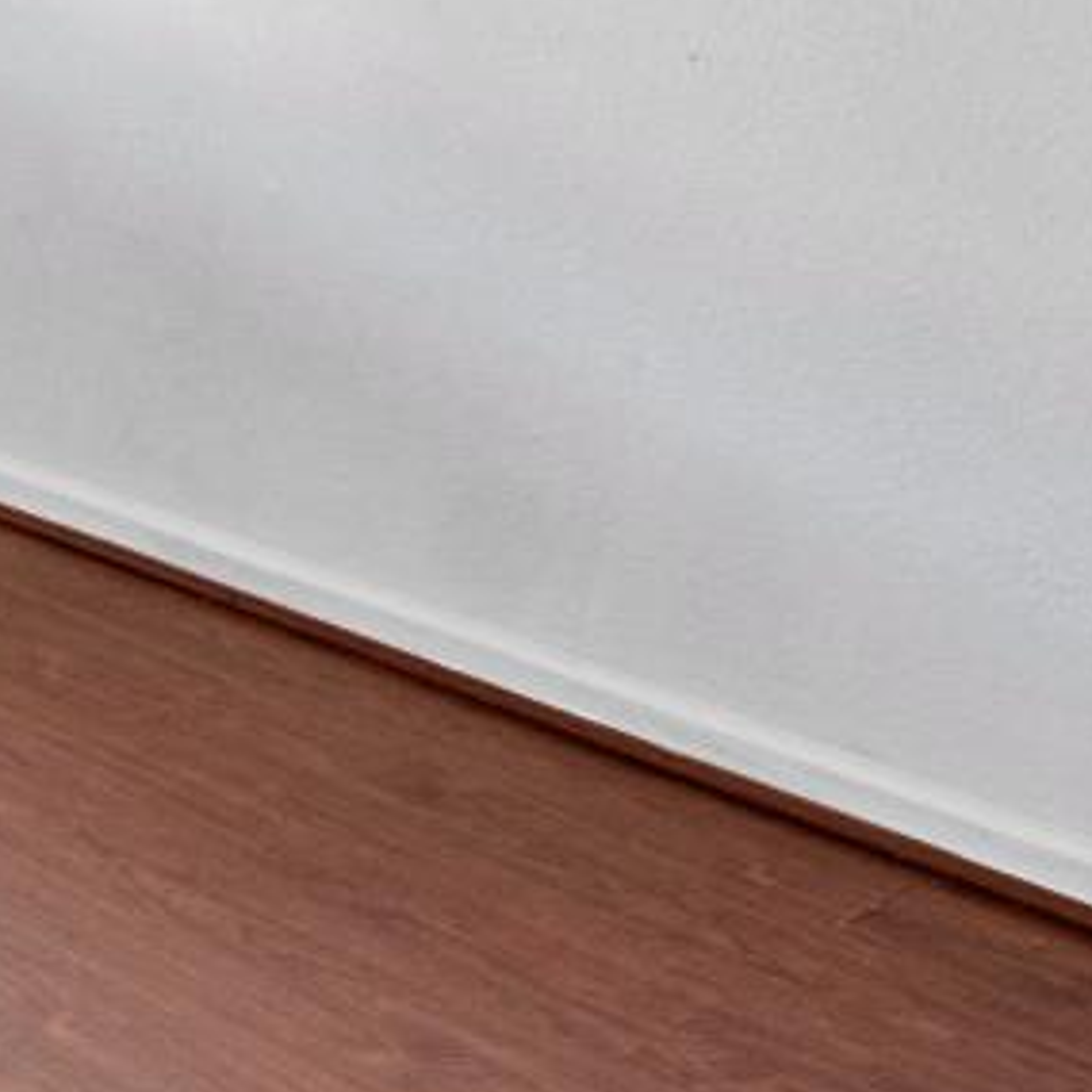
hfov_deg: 20.7
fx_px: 2391
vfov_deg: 22.6
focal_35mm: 67
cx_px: -671
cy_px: -383
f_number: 8
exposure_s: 1/5
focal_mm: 10
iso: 320
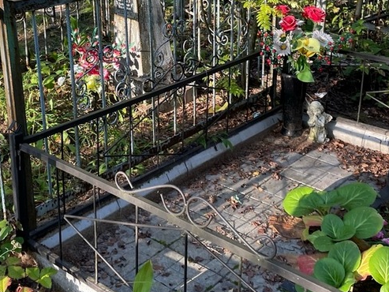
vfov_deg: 26.7
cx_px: 142
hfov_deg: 35.3
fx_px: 607
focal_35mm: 54
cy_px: 73
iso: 50
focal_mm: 4.2
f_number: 1.6
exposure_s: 1/121
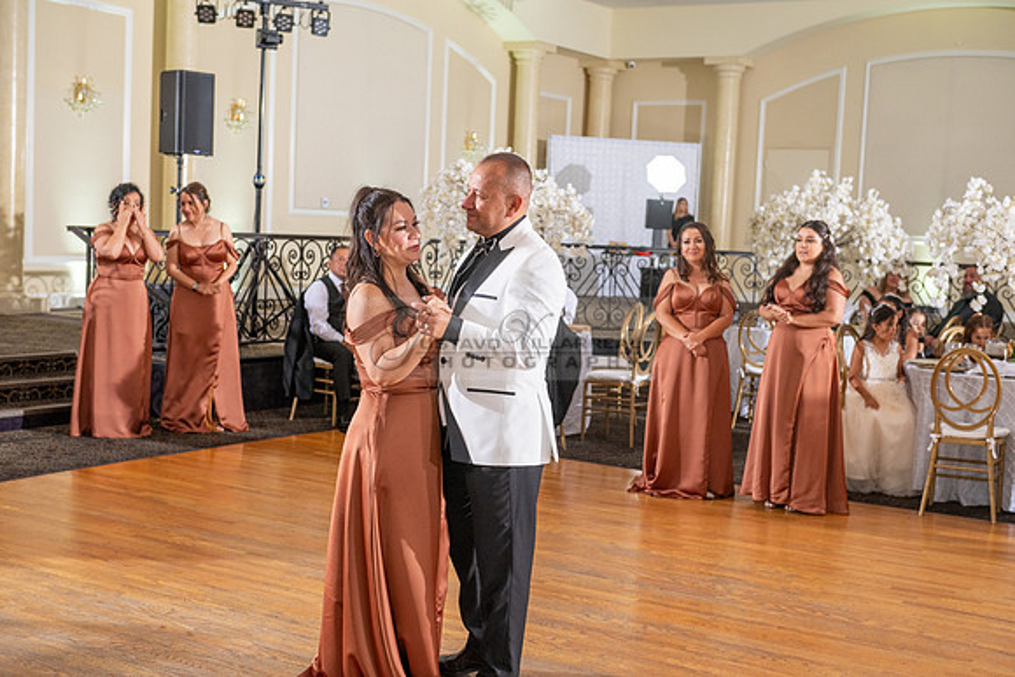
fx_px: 1354
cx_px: 508
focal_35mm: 48
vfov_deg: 28.1
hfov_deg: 41.1
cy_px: 338
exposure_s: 1/160
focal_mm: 48
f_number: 4
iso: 800
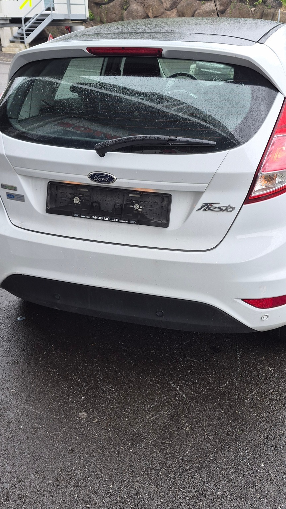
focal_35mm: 33
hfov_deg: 35.5
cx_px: 168
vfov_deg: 59.5
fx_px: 445
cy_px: 264
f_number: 1.8
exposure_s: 1/154
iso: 25
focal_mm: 5.4
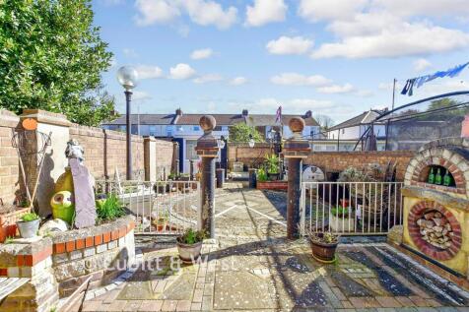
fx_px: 195
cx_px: 234
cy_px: 156
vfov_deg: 77.3
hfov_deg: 100.4
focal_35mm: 15
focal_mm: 10
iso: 320
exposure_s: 1/320
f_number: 8
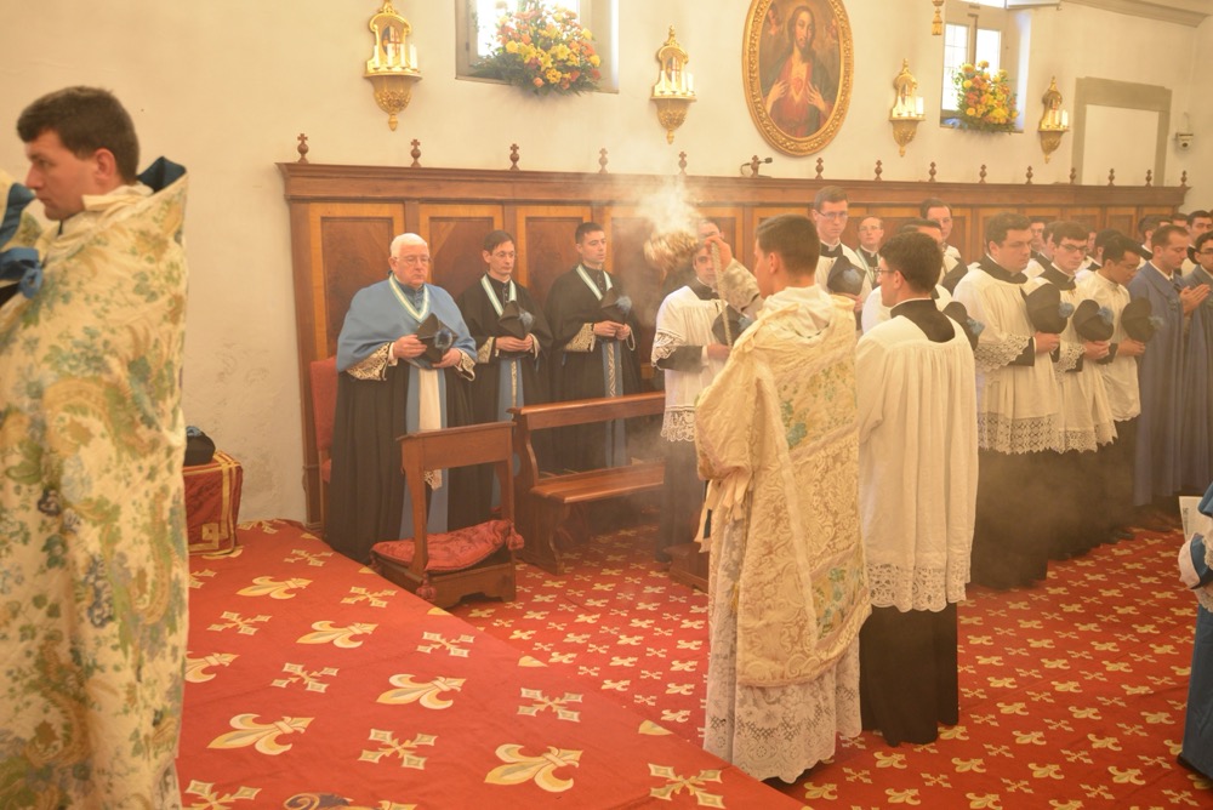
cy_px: 405
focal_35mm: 35
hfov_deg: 54.4
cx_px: 606
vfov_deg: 37.9
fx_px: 1180
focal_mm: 35
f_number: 4
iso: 1600
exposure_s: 1/60
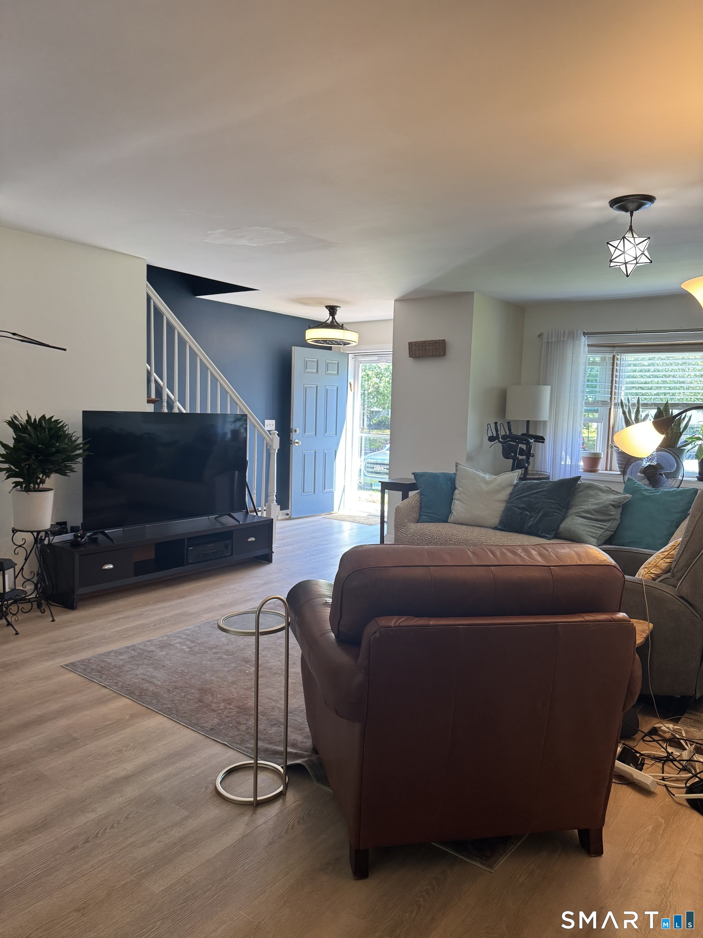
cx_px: 352
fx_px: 650
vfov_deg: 71.6
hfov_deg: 56.8
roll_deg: -1.6
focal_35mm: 24
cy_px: 469
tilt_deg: -4.0
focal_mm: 6.76
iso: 160
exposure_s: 1/120
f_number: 1.78
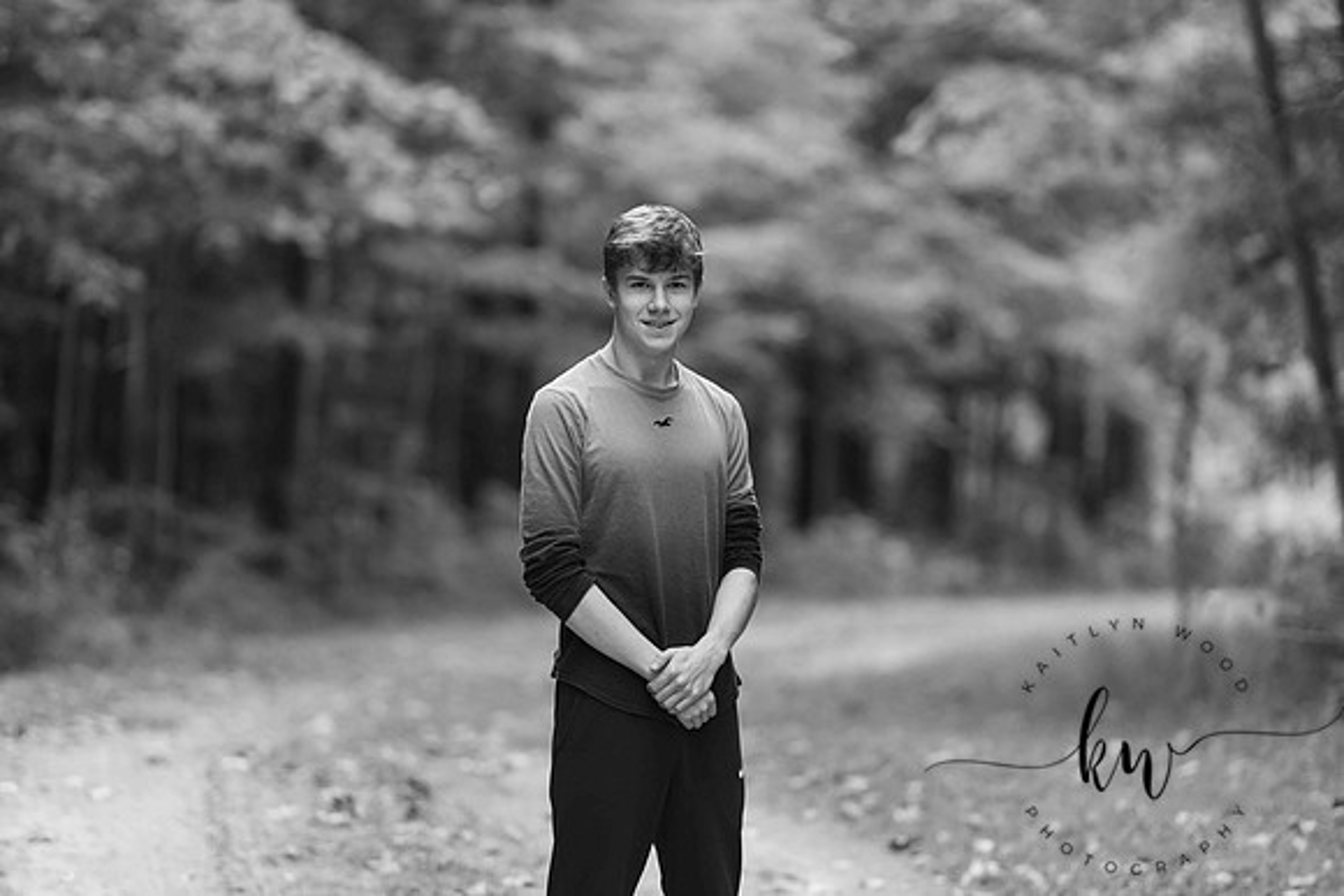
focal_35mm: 190
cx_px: 672
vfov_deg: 7.2
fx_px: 7095
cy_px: 448
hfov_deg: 10.8
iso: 500
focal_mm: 190
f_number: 2.8
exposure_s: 1/320
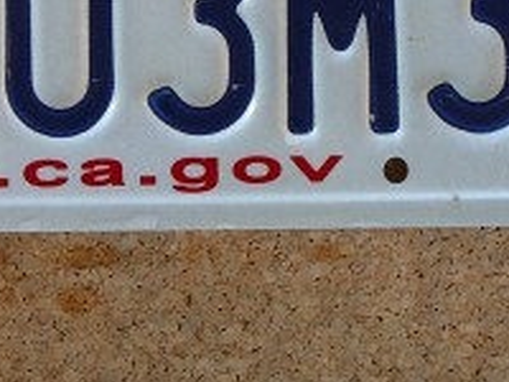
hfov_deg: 17.6
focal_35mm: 110
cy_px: -5
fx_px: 1617
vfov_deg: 13.3
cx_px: 41
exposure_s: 1/80
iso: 80
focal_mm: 6.4
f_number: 3.2
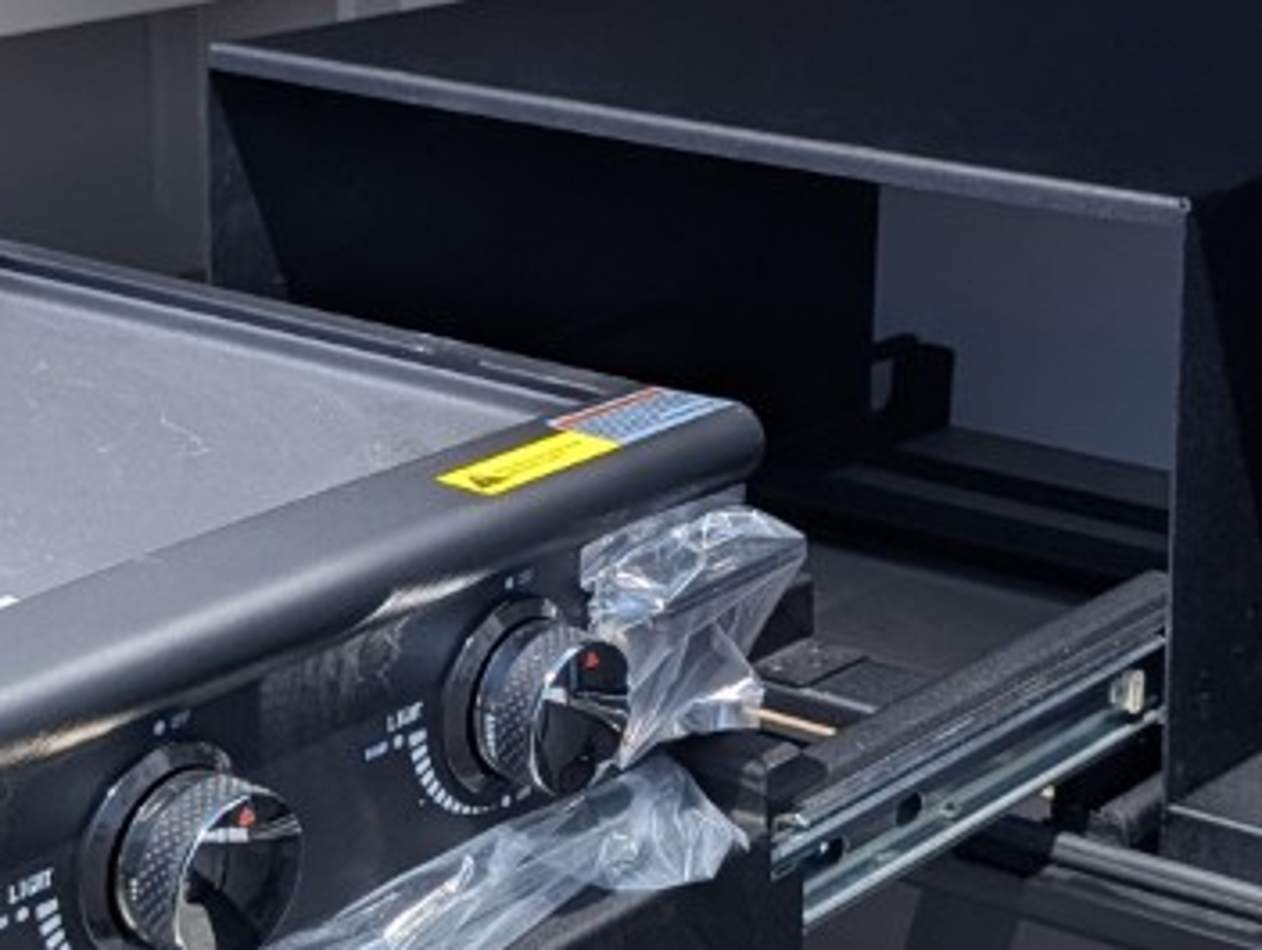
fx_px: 3468
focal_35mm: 95
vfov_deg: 15.6
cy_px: 412
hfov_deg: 20.6
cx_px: 690
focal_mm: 6.81
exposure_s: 1/2096
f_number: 1.85
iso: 50
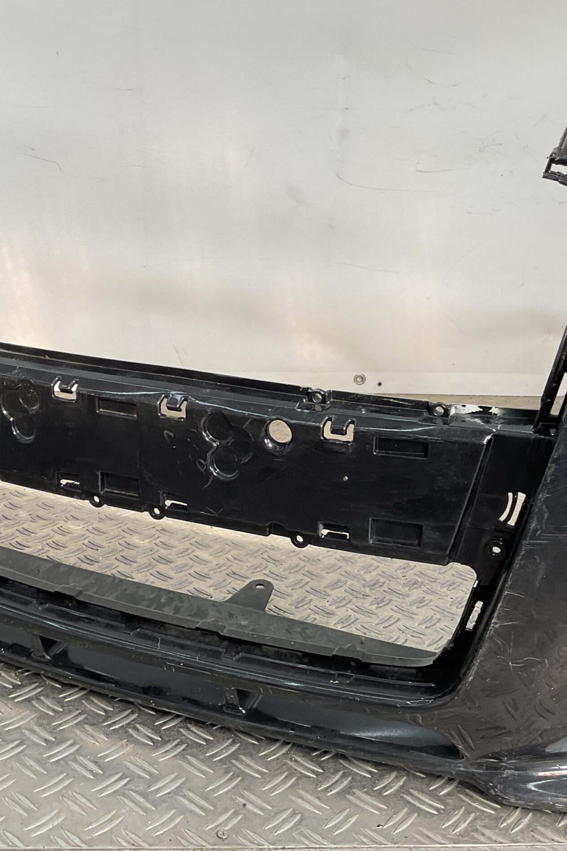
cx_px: 255
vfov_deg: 47.4
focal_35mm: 41
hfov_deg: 32.6
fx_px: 968
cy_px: 422
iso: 16
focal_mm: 3
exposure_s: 1/222
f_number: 1.8
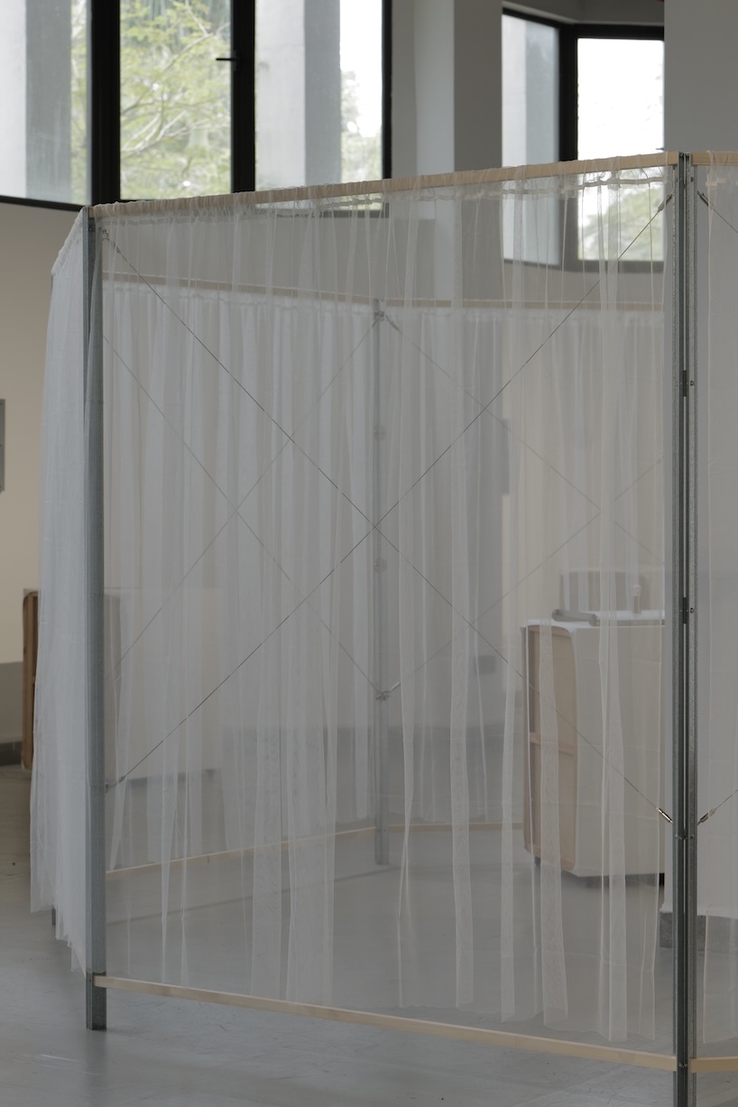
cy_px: 554
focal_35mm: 85
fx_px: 2614
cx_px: 369
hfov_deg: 16.1
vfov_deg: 23.9
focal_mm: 85
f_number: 8
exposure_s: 1/160
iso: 800
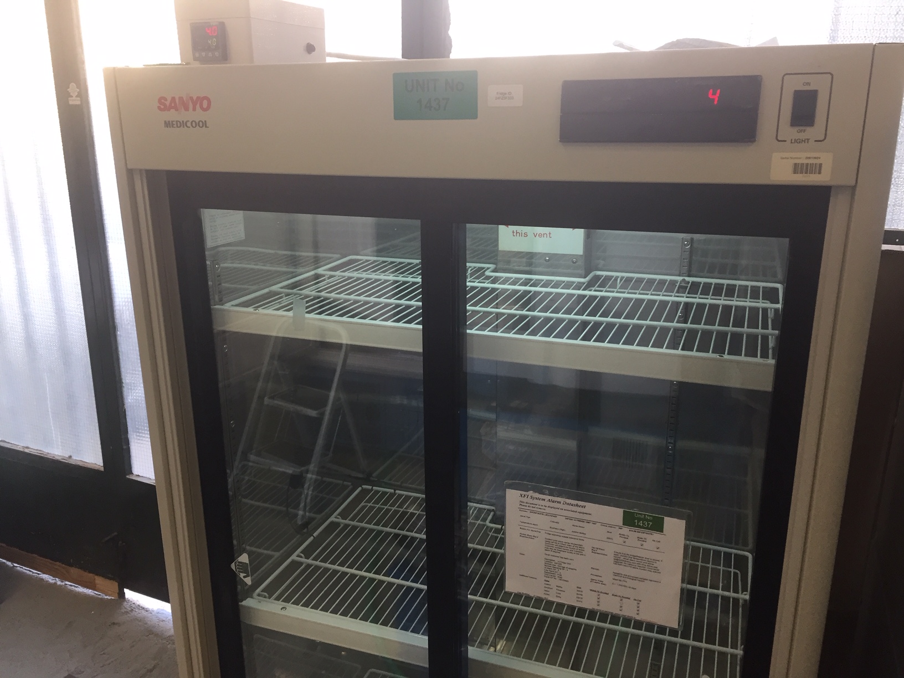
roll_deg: +0.1
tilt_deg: -16.8
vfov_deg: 48.2
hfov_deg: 61.7
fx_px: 757
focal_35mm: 29
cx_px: 452
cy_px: 339
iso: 50
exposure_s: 1/33
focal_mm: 4.15
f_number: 2.2
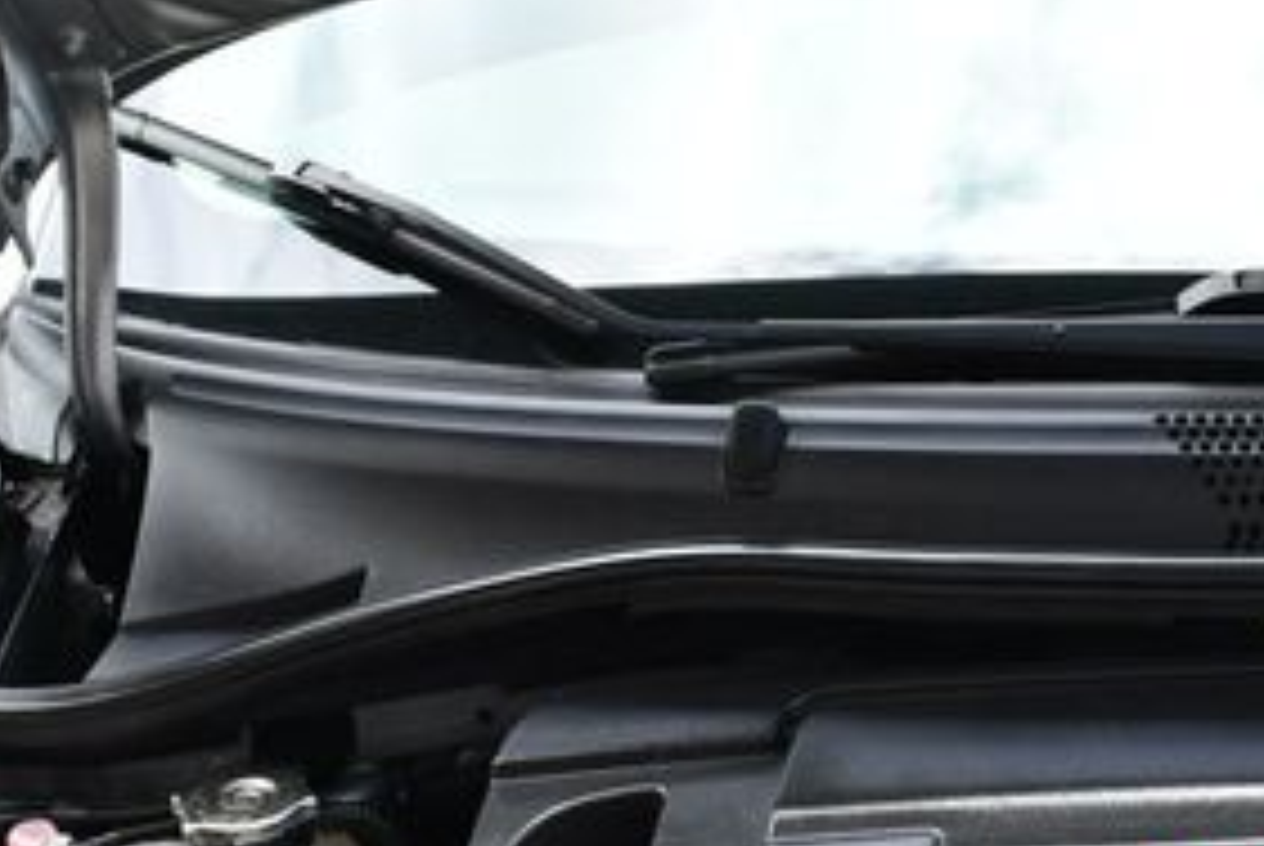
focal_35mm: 82
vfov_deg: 16.3
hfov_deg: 23.8
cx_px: 1210
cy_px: 855
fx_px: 2882
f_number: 5.6
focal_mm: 18
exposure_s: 1/250
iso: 400
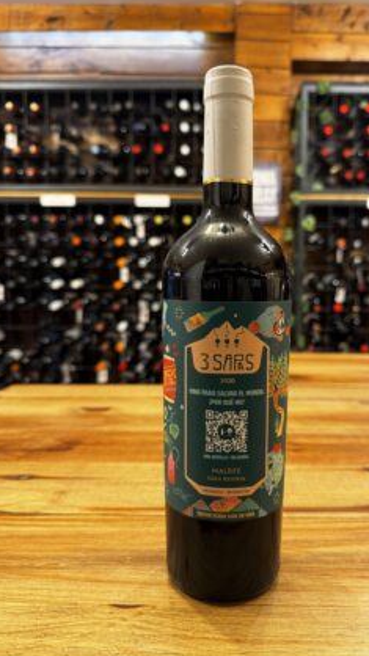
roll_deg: -0.5
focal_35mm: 27
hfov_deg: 42.7
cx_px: 223
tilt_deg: -5.4
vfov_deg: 69.9
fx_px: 470
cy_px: 330
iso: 250
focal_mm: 6.76
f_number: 1.78
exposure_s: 1/50
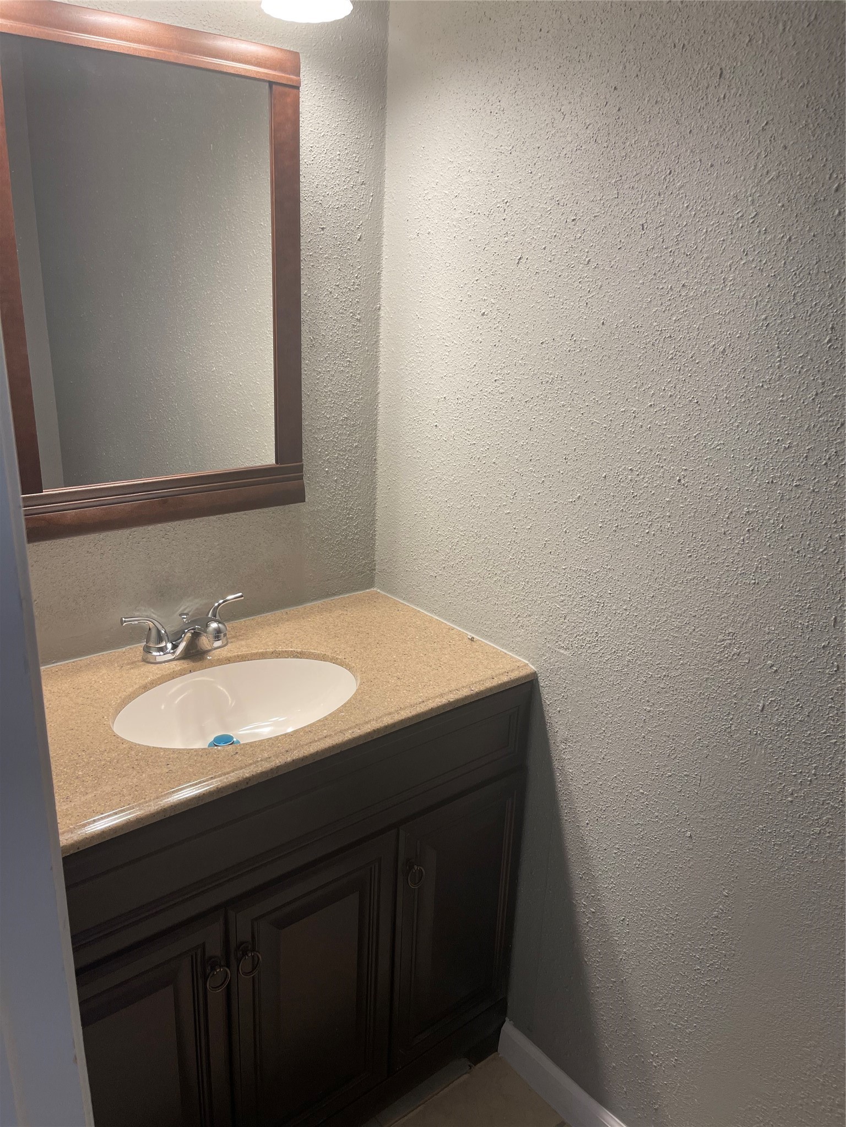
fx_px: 847
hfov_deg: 53.1
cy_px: 564
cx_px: 423
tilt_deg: -18.7
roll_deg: -2.7
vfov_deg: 67.3
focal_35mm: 26
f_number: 1.6
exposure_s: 1/120
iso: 80
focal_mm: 5.1
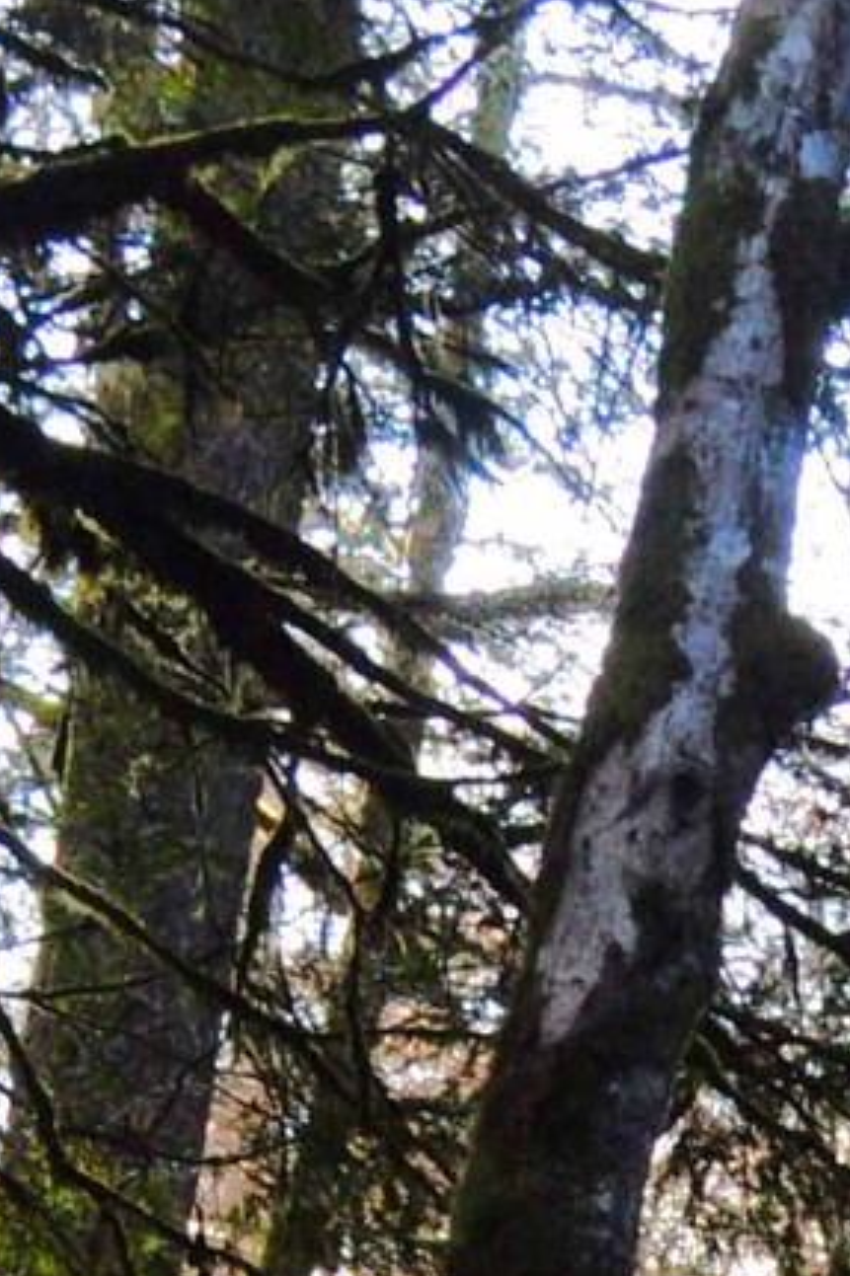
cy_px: 2398
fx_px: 8928
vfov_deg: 7.9
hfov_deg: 5.3
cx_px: 1906
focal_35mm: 252
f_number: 8
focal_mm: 29
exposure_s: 1/60
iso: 320
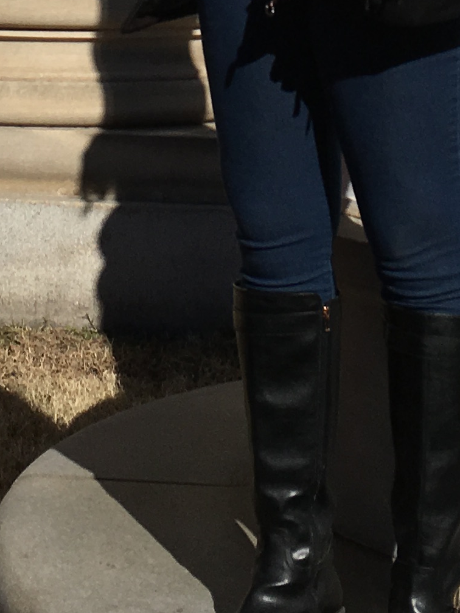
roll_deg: -1.6
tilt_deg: +1.9
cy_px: -154
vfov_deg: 16.2
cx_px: 251
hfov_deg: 12.8
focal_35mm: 116
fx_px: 2055
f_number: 2.2
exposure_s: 1/3846
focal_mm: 4.15
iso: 25
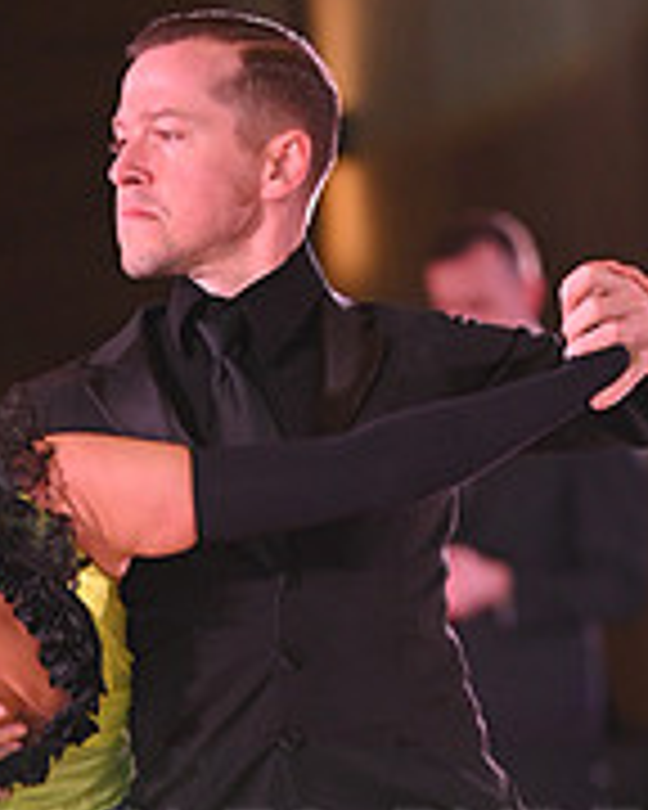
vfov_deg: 3.2
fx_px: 14480
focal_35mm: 604
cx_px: 164
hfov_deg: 2.6
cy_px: 900
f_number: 4
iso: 2000
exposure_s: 1/200
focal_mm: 200
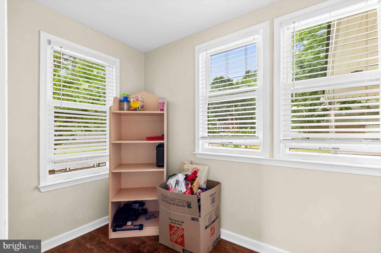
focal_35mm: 16
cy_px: 126
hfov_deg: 96.8
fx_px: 169
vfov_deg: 73.7
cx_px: 190
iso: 250
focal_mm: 16
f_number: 9
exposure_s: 1/2.5
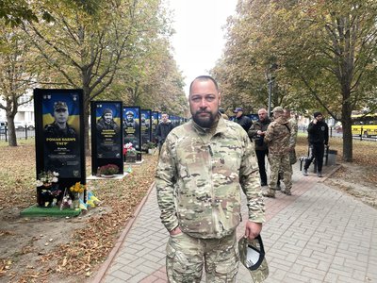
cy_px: 142
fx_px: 283
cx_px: 188
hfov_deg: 67.3
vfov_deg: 53.1
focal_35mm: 26
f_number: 1.6
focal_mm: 4.2
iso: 50
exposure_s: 1/121
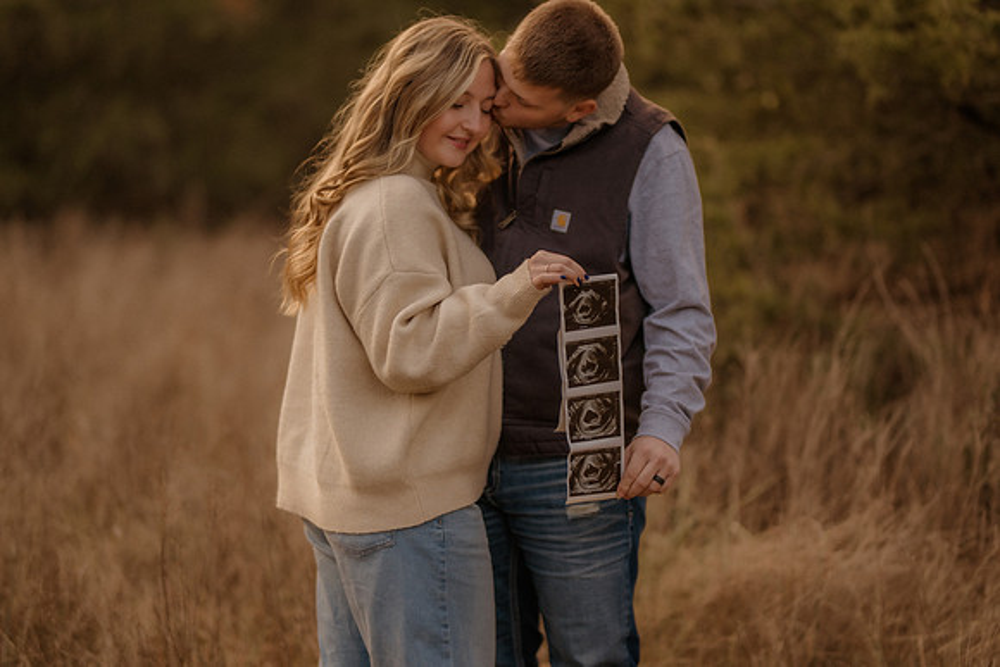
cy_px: 334
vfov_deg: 16.1
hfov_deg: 23.9
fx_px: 2362
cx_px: 500
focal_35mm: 85
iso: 320
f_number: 1.4
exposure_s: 1/1000
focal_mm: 85
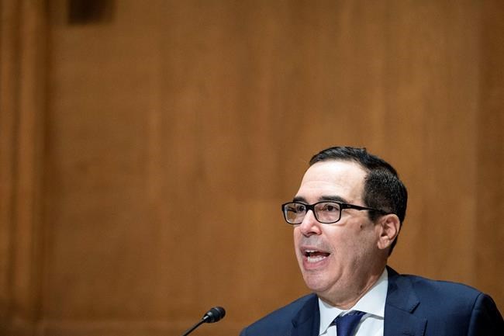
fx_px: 3527
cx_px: 252
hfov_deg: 8.2
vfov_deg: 5.5
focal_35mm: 252
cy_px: 168
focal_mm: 168
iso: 2500
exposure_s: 1/320
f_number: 2.8
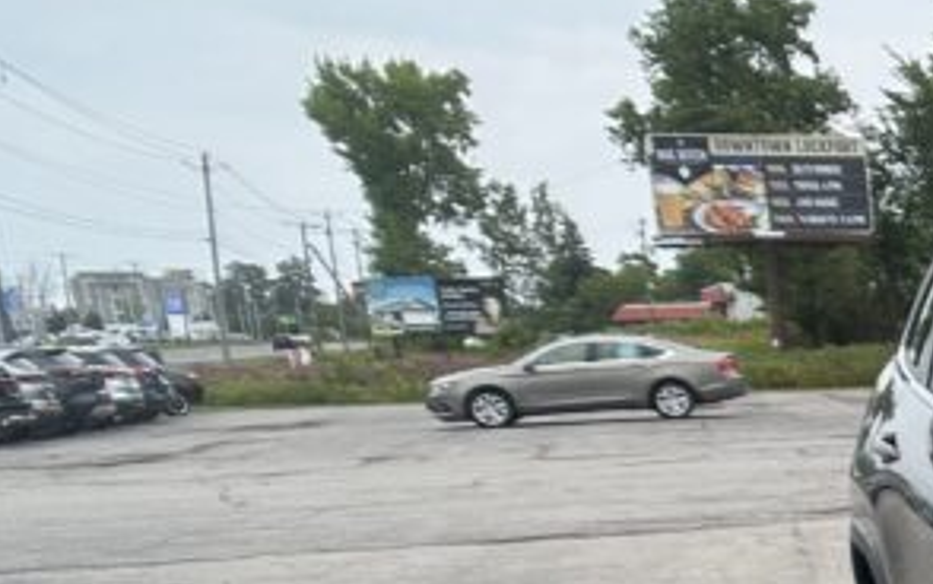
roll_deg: +1.8
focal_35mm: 96
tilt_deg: -13.4
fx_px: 2442
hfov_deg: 17.9
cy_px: 771
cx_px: 1615
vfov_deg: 13.1
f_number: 1.5
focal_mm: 5.7
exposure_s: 1/1147
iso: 50
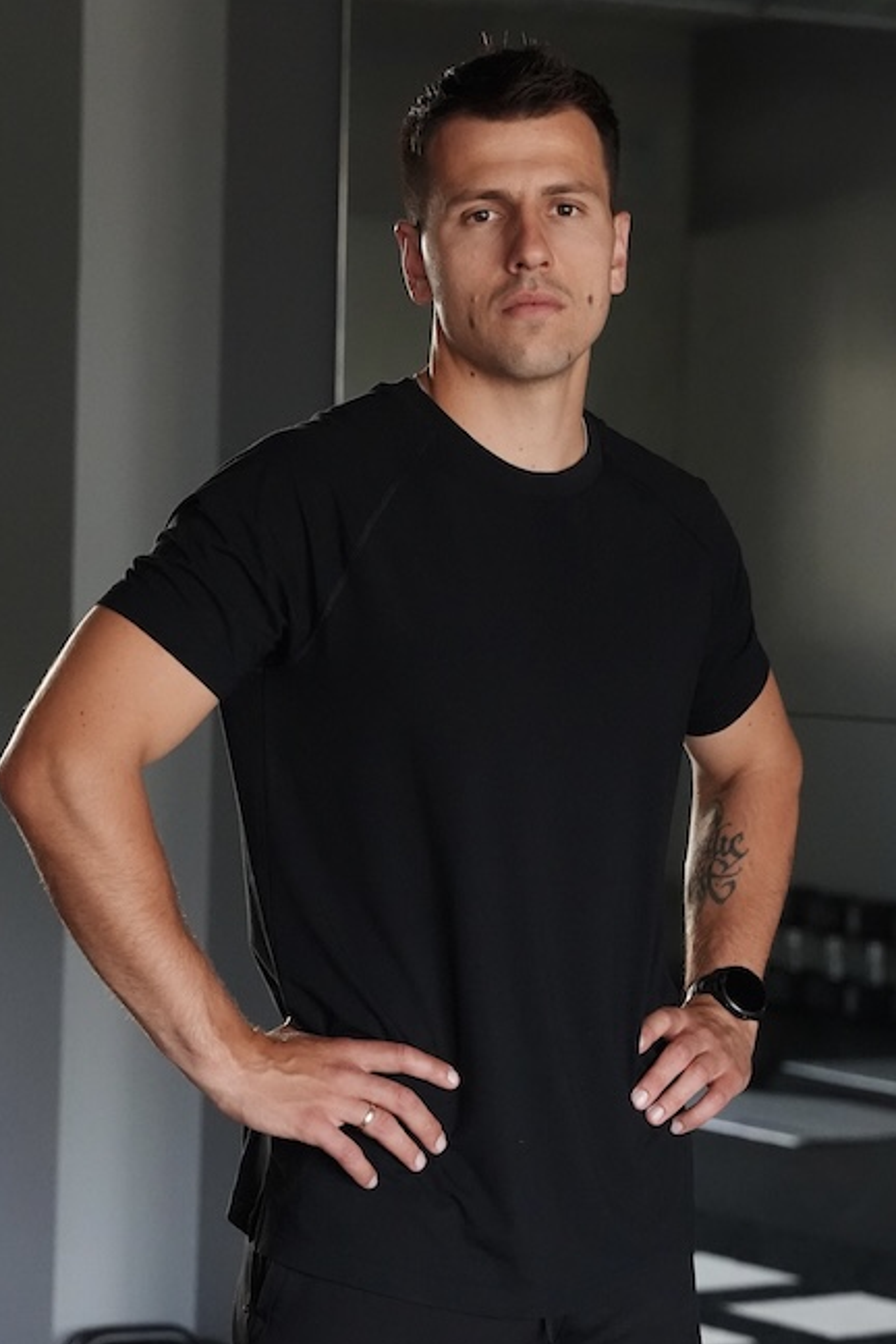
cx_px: 469
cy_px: 641
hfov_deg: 16.9
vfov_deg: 25.1
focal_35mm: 81
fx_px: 3024
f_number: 4
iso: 8000
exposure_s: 1/160
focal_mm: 70
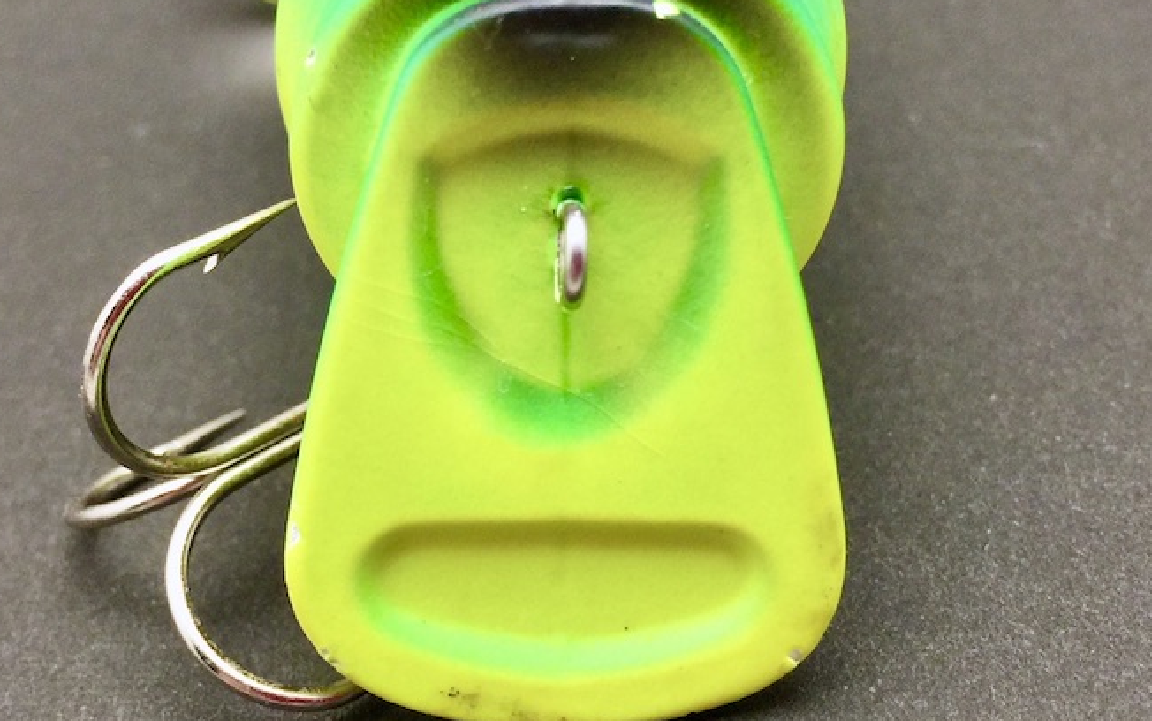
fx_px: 1036
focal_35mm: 33
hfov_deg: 58.1
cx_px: 564
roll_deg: +4.7
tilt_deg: -33.6
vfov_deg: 38.3
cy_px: 314
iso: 40
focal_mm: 4.15
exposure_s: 1/30
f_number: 2.2
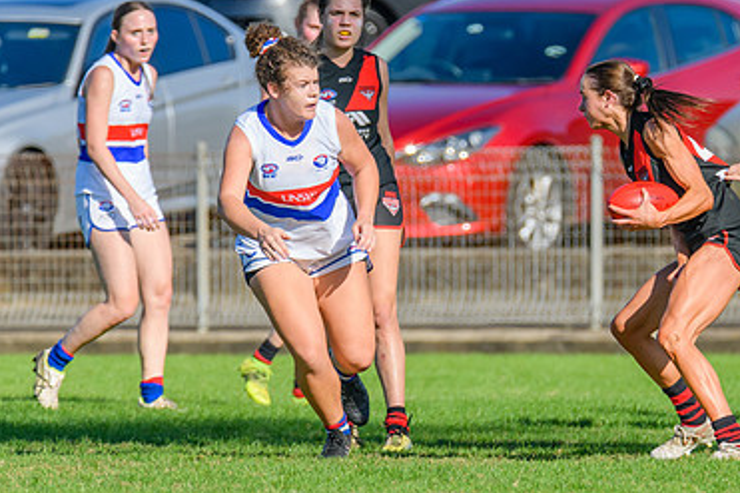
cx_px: 640
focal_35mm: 995
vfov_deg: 1.4
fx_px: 20443
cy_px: 275
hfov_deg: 2.1
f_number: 7.1
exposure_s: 1/1600
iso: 640
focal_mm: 460
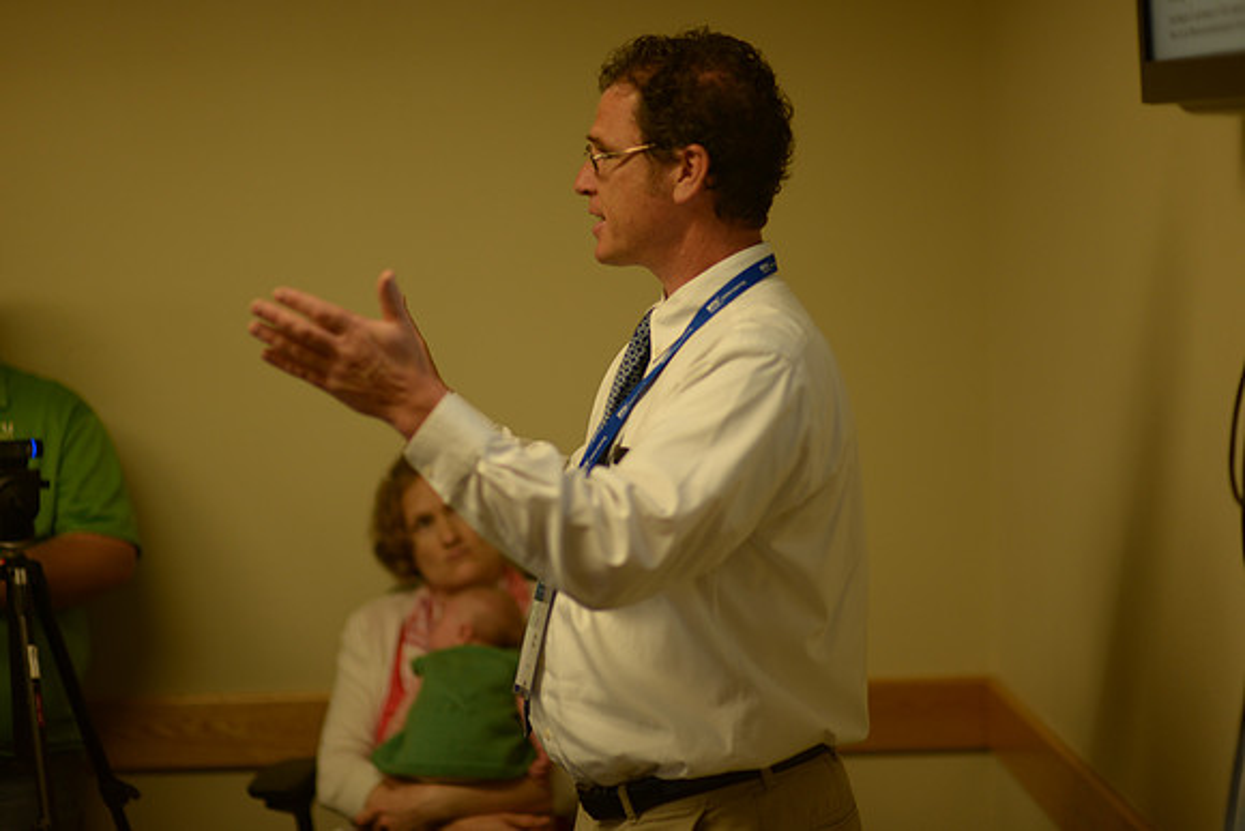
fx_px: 2940
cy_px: 416
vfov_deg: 16.1
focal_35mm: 85
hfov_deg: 23.9
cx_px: 622
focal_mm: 85
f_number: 1.4
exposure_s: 1/200
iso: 320
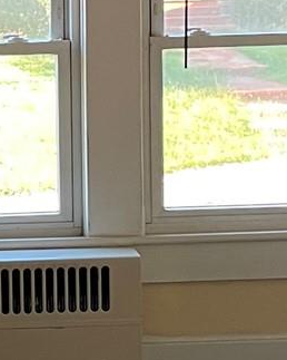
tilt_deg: -6.8
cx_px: -95
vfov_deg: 12.0
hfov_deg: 9.4
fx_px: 1711
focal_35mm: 161
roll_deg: +1.9
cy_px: 99
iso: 80
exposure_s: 1/60
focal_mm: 4.2
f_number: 1.6
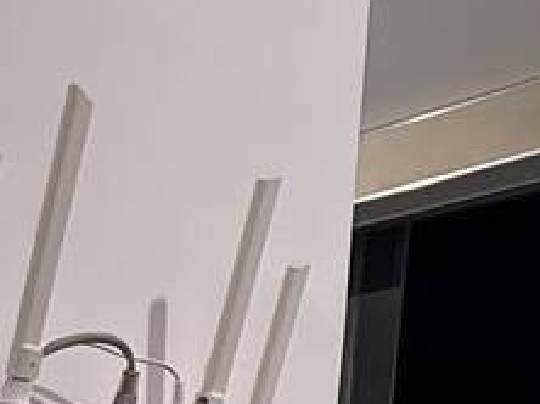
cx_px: -136
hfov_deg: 20.0
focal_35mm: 91
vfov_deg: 12.6
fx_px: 1418
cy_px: 971
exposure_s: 1/120
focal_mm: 2.22
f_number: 2.2
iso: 200
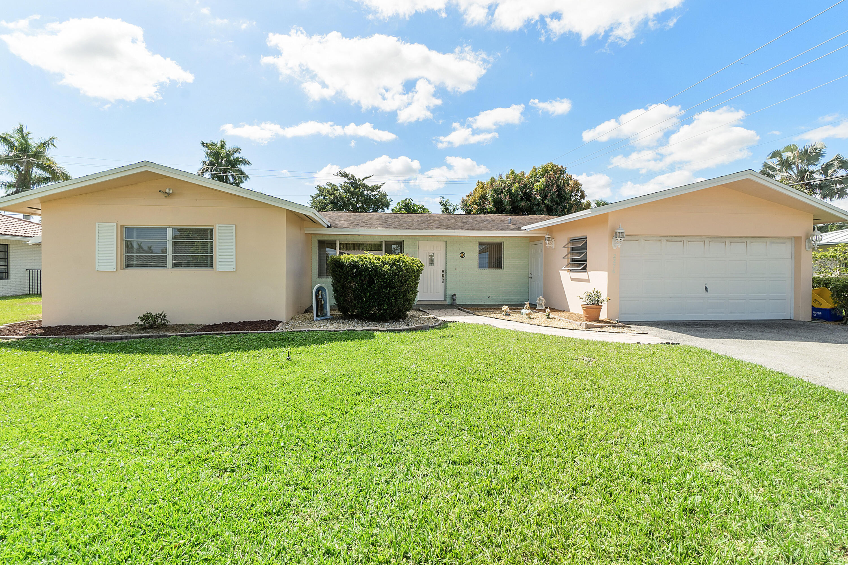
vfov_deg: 77.3
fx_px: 353
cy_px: 282
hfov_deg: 100.4
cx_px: 424
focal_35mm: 15
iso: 100
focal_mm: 10
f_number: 11
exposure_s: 1/125
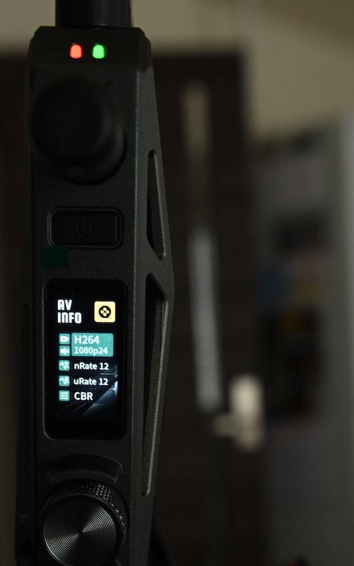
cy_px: 402
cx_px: 134
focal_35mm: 57
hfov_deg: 22.7
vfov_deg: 35.1
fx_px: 879
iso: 800
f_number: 5.6
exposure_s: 1/60
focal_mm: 26
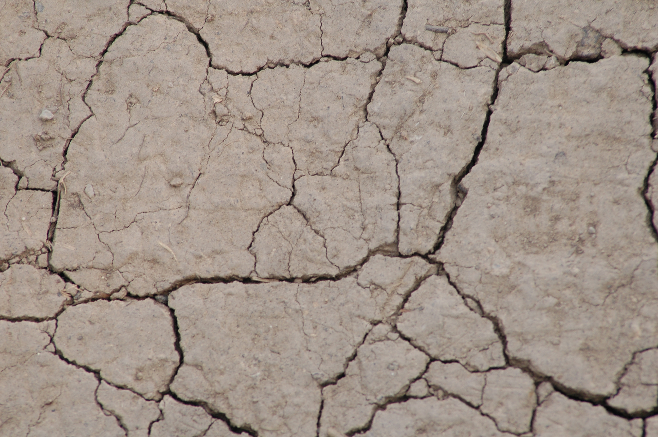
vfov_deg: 4.2
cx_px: 329
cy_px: 218
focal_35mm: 330
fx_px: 6027
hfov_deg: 6.2
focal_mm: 220
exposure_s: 1/60
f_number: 9
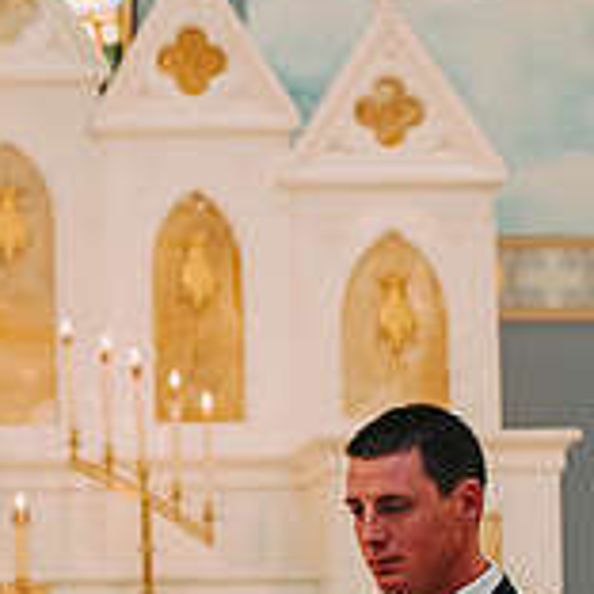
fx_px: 4290
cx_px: -251
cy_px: 619
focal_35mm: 221
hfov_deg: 7.8
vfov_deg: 7.9
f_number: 2.8
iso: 1600
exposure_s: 1/80
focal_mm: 70
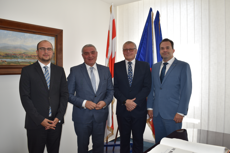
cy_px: 76
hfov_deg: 61.9
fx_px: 192
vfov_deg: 43.6
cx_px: 115
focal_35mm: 30
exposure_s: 1/200
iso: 220
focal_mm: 20
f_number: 5
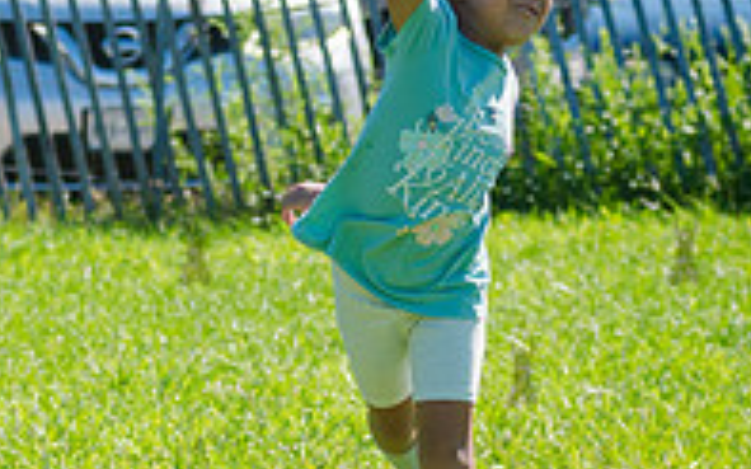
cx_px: 431
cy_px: 240
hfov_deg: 6.0
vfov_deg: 3.8
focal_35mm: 349
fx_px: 7141
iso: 200
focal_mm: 100
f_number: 4
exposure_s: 1/1000
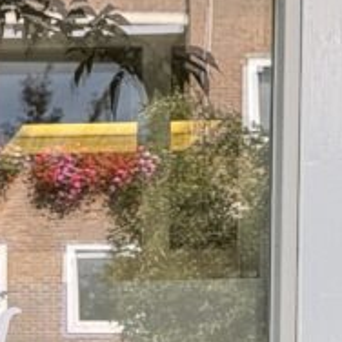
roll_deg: +0.1
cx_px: -284
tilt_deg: -3.9
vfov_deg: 7.2
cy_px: 728
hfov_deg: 7.4
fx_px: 2582
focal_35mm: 231
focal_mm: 6.76
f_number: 1.78
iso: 64
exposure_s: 1/432
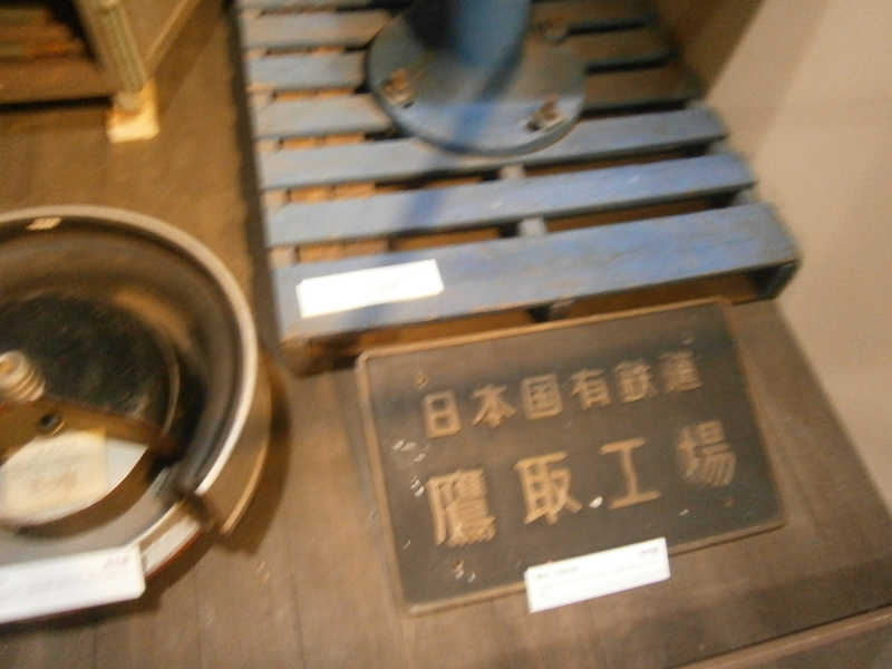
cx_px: 446
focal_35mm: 26
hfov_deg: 67.3
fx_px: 670
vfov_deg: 53.1
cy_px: 334
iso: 800
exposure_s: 1/30
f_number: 2.8
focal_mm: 4.7
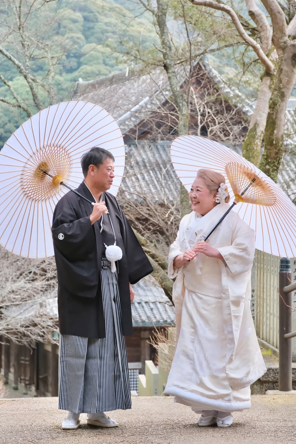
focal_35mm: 107
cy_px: 221
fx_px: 1319
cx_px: 149
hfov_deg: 12.8
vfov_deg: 19.1
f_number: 5.6
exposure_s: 1/160
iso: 1600
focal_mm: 70
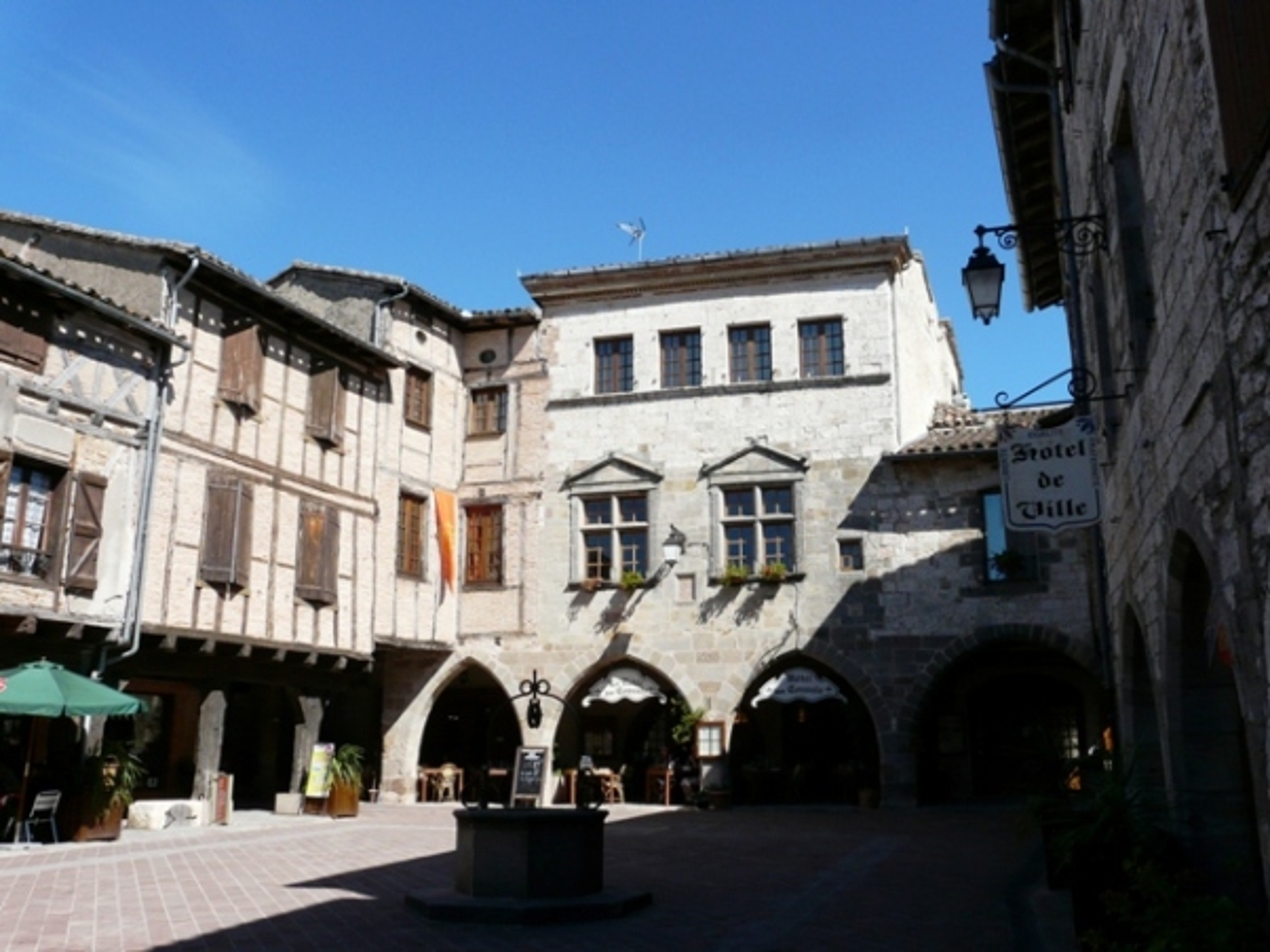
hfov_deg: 63.5
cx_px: 635
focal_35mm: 28
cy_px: 476
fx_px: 1027
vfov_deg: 49.7
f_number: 5.6
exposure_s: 1/400
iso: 100
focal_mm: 4.6
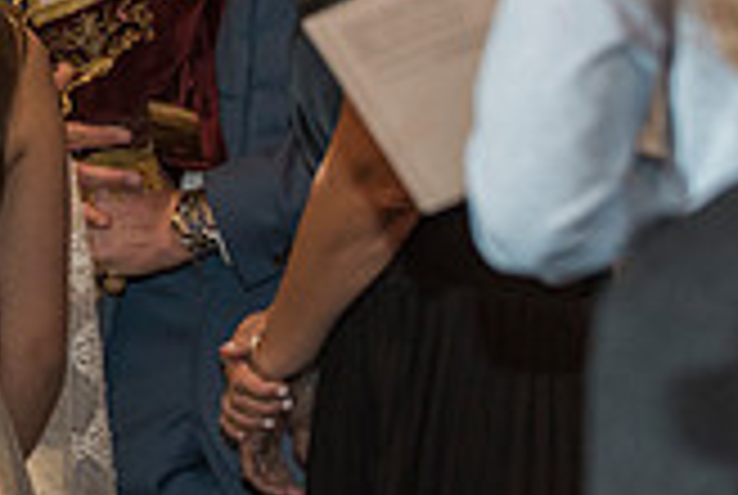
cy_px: -88
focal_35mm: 388
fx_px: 7968
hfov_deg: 5.3
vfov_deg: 3.6
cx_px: -364
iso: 1250
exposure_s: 1/125
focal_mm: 110
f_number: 4
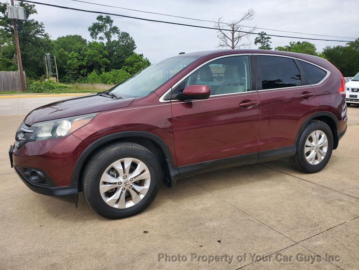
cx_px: 180
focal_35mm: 26
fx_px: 270
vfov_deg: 53.1
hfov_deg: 67.3
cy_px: 135
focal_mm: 4.3
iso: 50
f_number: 2.4
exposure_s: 1/1326
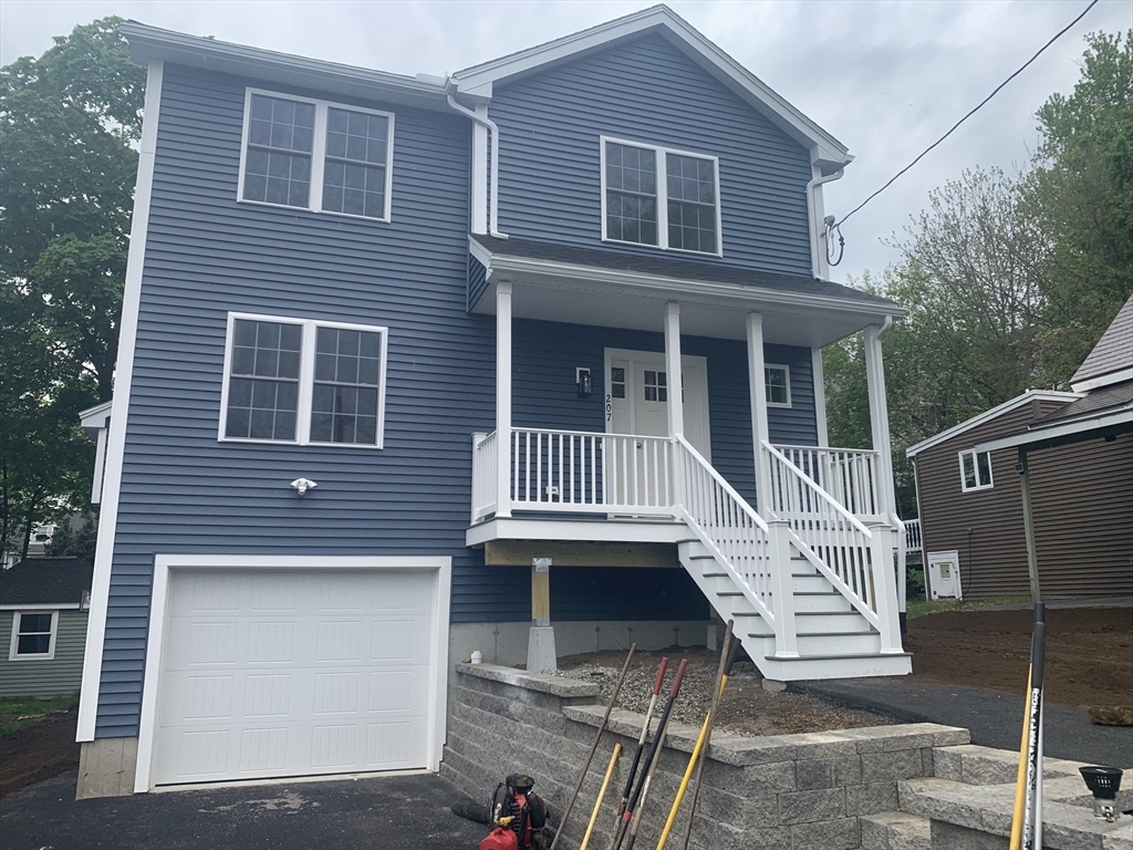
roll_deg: +0.0
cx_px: 566
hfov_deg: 67.3
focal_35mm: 26
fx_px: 851
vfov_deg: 53.1
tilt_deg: +15.9
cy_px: 425
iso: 25
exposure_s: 1/722
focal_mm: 4.25
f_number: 1.8
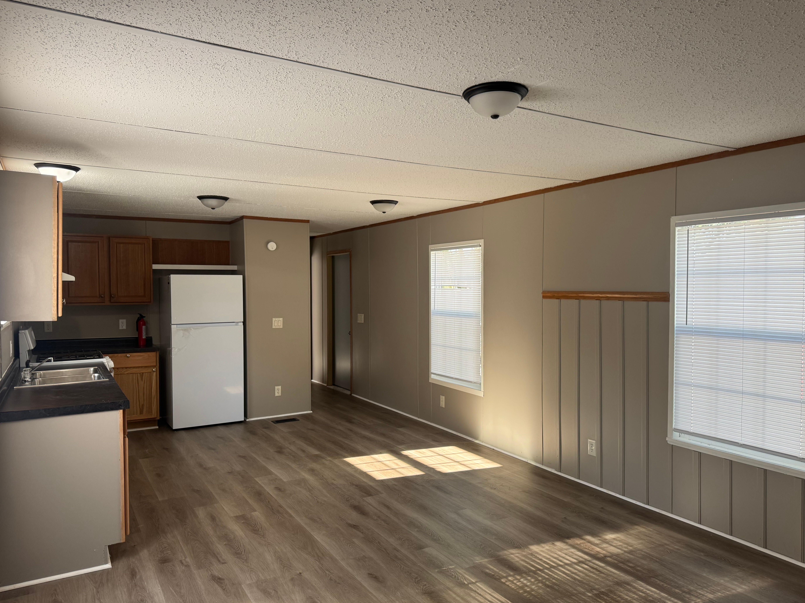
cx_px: 402
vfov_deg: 56.8
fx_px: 558
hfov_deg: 71.6
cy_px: 302
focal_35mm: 24
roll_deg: -2.1
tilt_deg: -1.1
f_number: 1.78
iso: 125
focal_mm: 6.76
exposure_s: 1/120
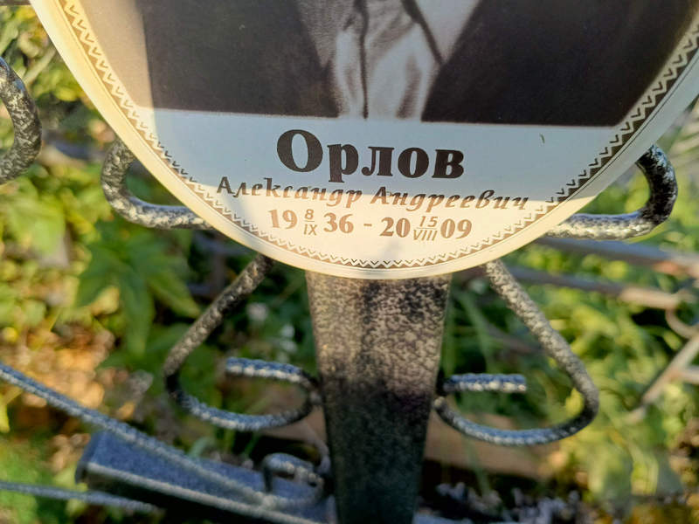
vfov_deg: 54.9
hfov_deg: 69.4
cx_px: 350
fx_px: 505
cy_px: 262
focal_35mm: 25
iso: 112
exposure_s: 1/332
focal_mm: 4.76
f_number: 1.69
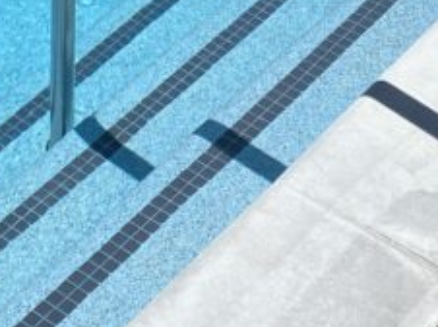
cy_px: -269
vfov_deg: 11.6
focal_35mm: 118
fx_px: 1491
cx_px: 190
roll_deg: -3.4
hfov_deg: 16.7
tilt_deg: -26.5
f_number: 1.8
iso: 32
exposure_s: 1/5025
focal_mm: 4.25
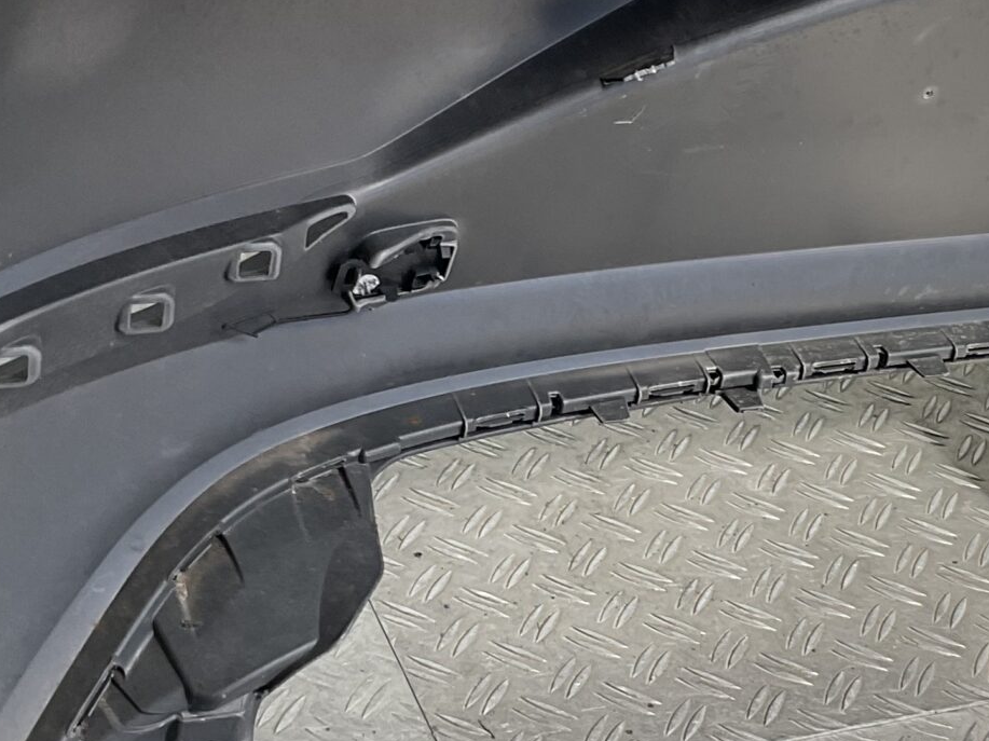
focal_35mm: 81
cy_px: 410
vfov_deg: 18.2
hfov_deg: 24.0
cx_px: 676
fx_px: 2313
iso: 16
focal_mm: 3
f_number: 1.8
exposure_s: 1/186
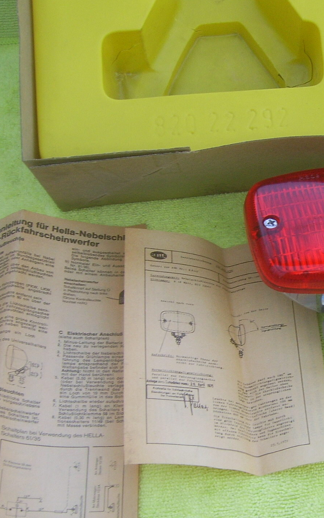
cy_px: 301
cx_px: 328
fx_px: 1031
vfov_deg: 28.2
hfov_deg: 17.4
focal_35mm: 73
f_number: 4.5
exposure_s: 1/100
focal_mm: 7.8
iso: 50
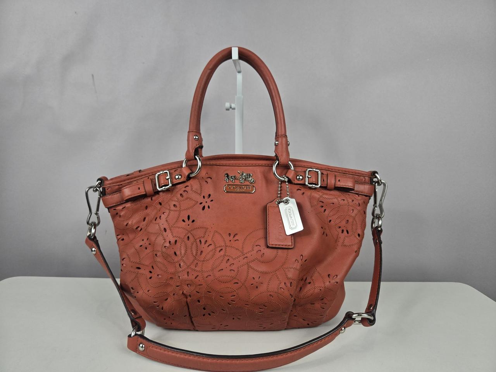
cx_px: 248
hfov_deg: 73.9
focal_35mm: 23
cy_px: 186
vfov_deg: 58.9
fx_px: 330
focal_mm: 5.4
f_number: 1.8
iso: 80
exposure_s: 1/575
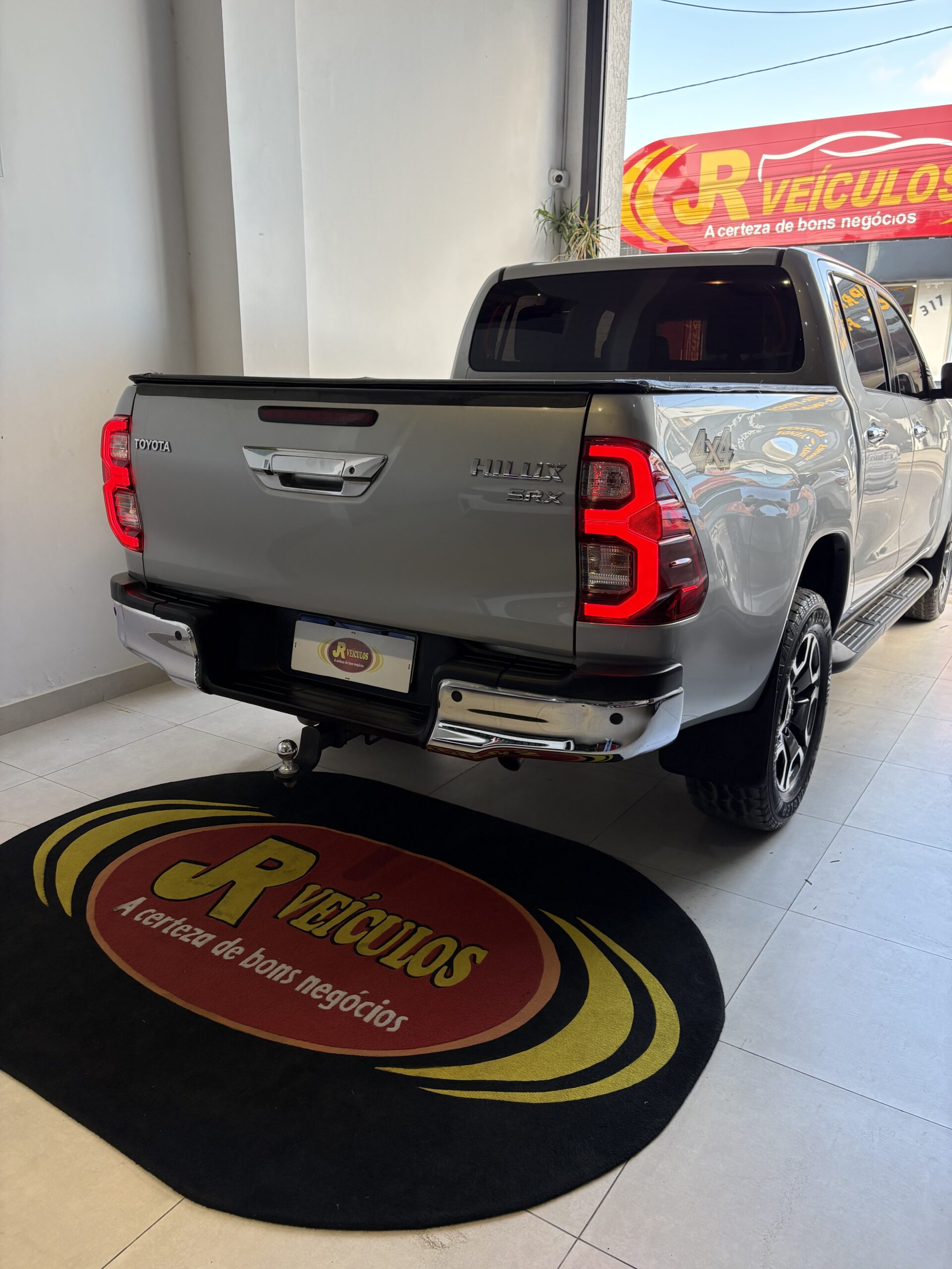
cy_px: 634
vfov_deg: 67.3
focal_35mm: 26
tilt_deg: -15.0
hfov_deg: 53.1
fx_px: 953
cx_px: 476
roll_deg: -0.8
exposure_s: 1/122
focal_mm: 5.96
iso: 100
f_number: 1.6
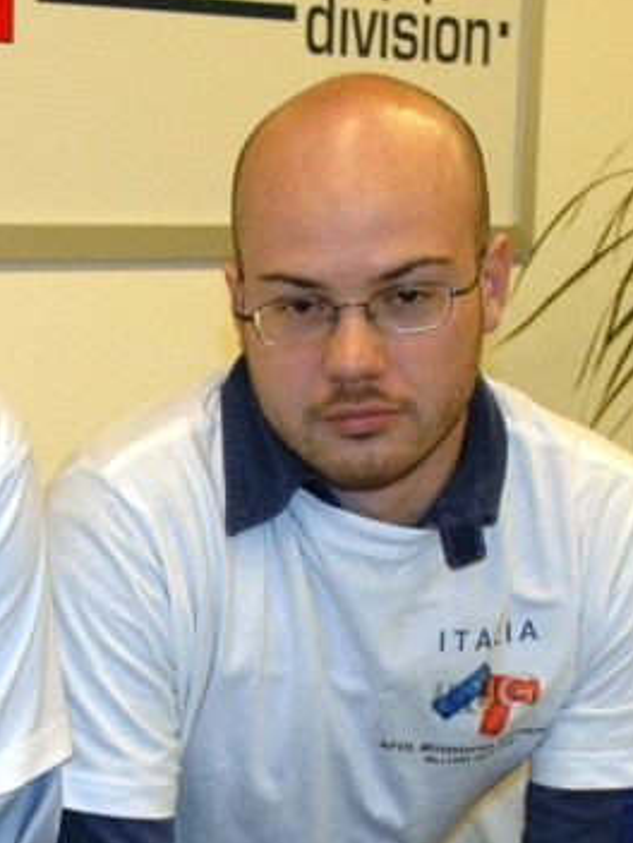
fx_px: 2839
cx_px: -123
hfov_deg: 12.4
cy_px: 781
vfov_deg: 16.7
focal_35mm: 116
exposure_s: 1/60
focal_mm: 27
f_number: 4
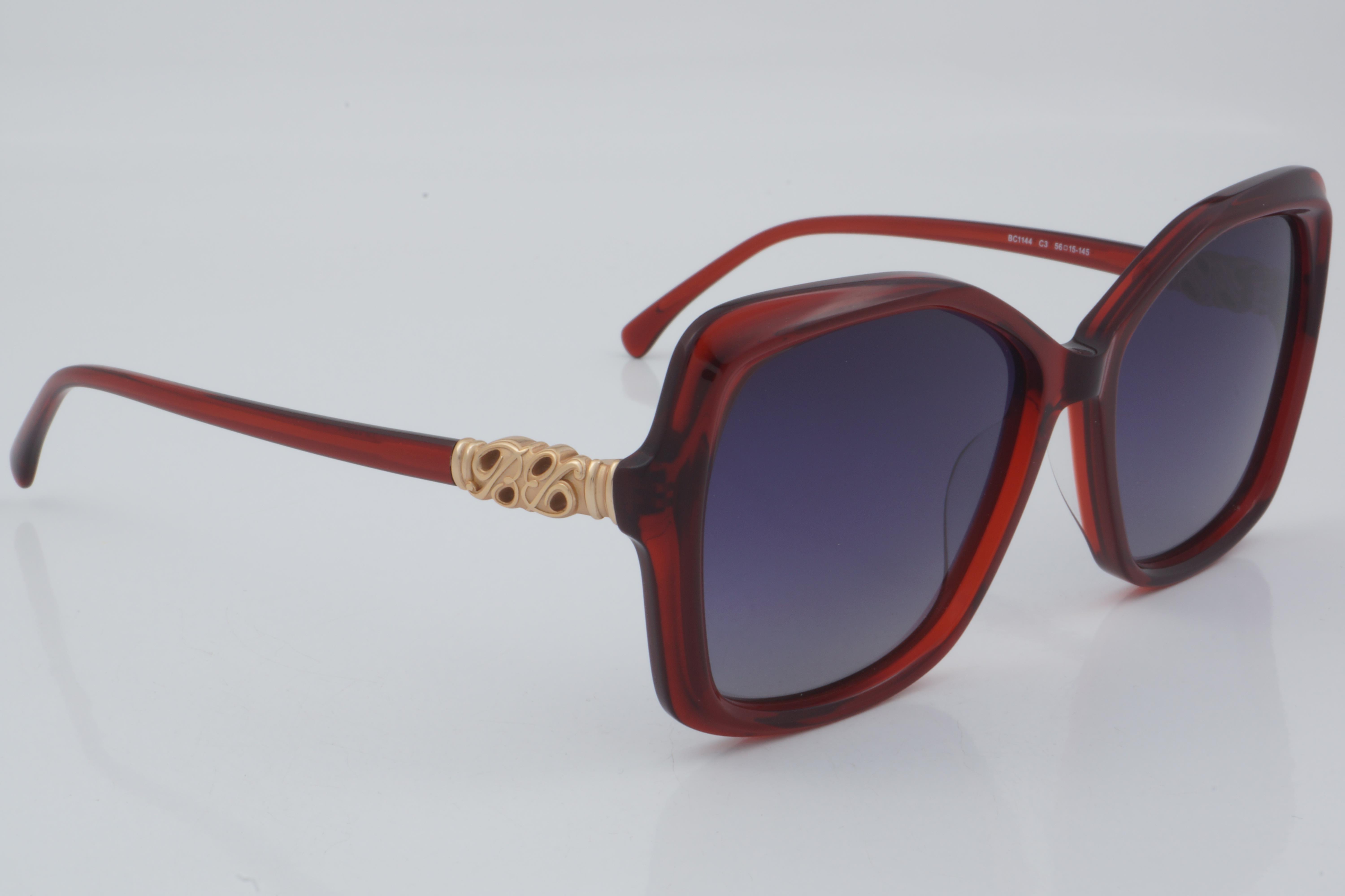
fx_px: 2802
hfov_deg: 27.0
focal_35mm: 75
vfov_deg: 18.2
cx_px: 672
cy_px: 448
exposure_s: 1/3
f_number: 32
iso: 100
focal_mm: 50
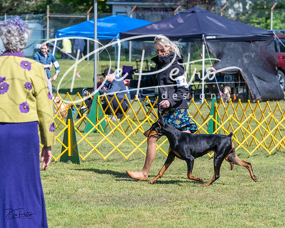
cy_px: 114
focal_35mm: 198
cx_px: 137
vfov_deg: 7.8
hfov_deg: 9.7
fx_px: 1671
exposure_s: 1/1250
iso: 320
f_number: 6.3
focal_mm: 176
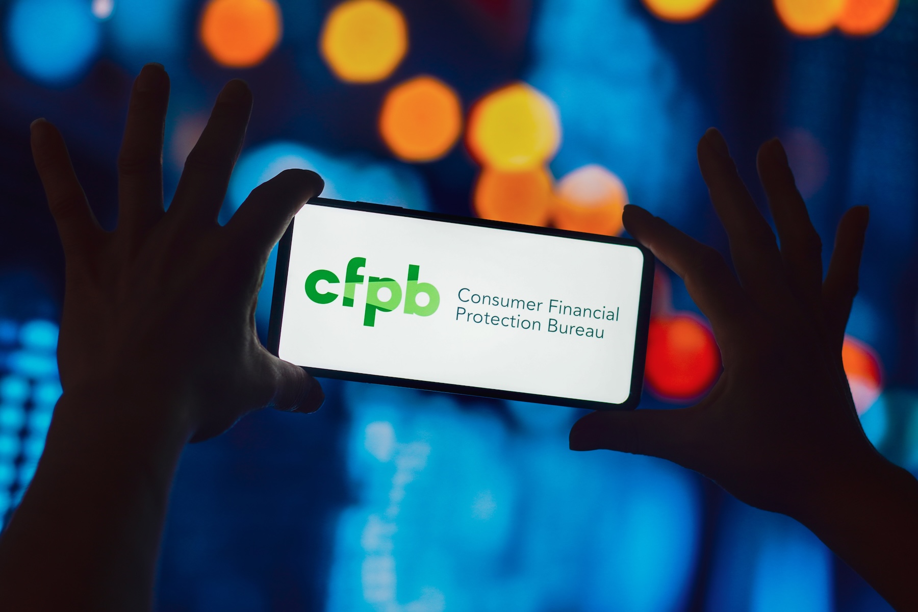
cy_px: 306
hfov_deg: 27.0
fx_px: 1912
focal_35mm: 75
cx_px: 459
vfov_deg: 18.2
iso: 160
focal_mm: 50
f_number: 2.8
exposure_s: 1/50
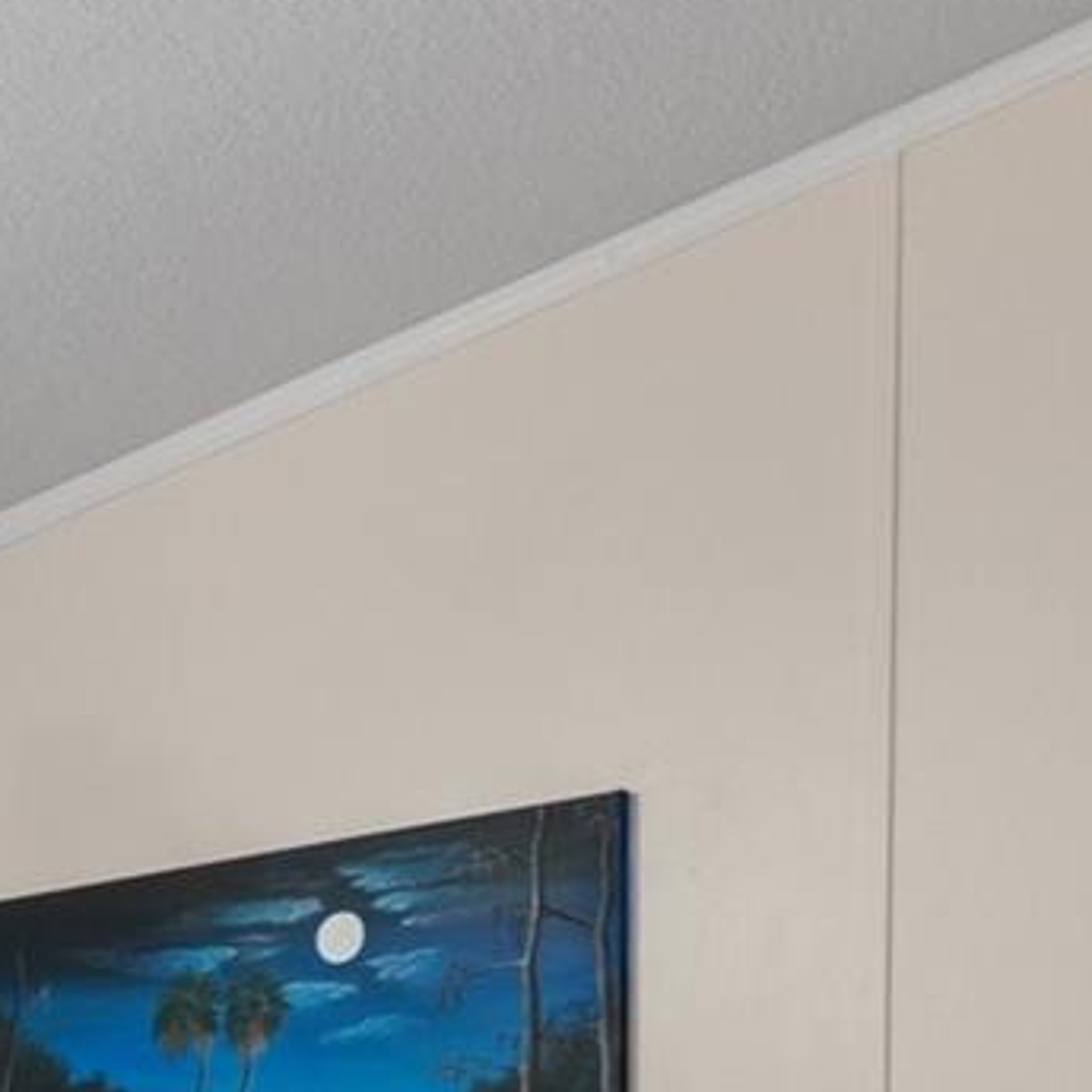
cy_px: 1441
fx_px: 2747
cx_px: -727
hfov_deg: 18.7
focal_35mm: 77
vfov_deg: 20.4
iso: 320
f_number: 8
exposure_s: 1/1.25
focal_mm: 13
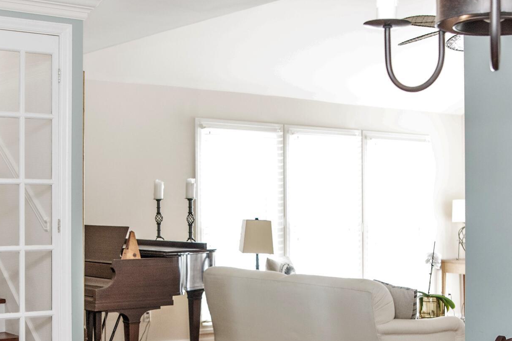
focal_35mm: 59
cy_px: 343
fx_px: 839
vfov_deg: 22.1
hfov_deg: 33.8
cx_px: 195
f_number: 4
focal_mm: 24
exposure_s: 1/125
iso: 640
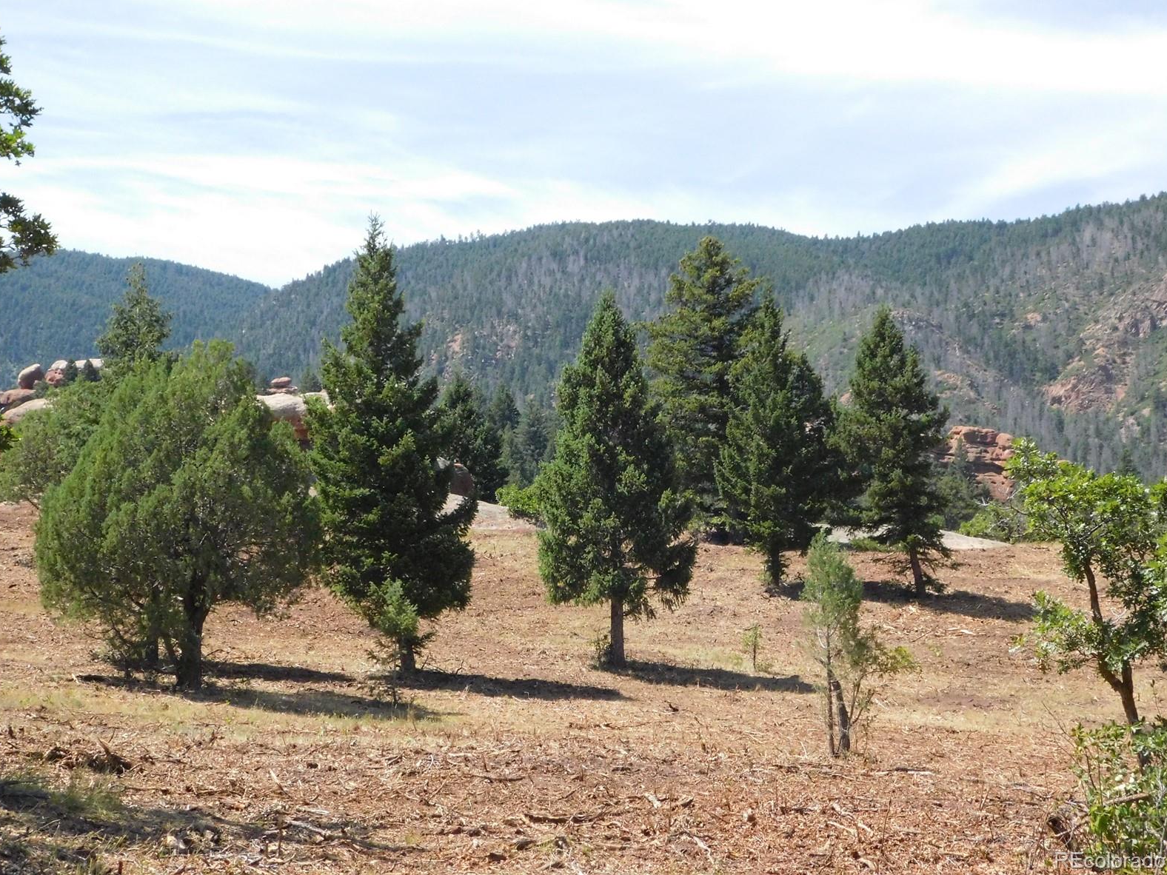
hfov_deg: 29.0
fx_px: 2259
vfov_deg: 21.9
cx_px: 582
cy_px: 432
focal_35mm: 67
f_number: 8.4
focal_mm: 11.7
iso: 800
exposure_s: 1/800
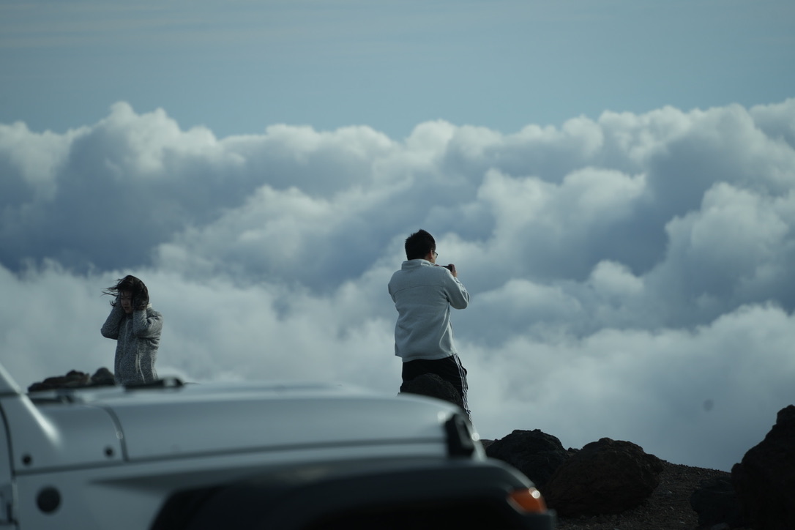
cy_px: 265
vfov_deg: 6.9
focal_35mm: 200
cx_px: 398
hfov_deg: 10.3
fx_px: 4416
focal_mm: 200
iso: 100
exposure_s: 1/500
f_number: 5.6
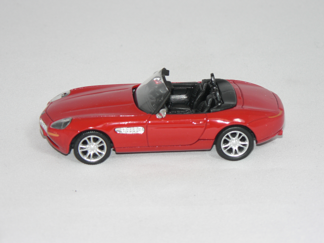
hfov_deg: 13.7
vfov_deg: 10.3
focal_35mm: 144
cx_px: 162
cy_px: 122
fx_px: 1348
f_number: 3.3
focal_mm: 24.1
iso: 80
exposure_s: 1/60
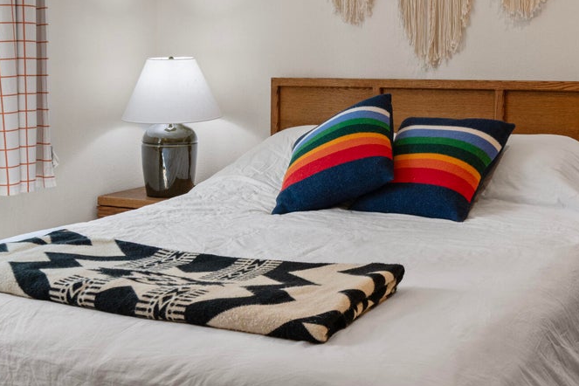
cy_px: 123
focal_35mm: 51
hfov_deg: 38.7
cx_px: 359
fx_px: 820
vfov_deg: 26.3
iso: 200
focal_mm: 22
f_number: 8
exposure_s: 1/10
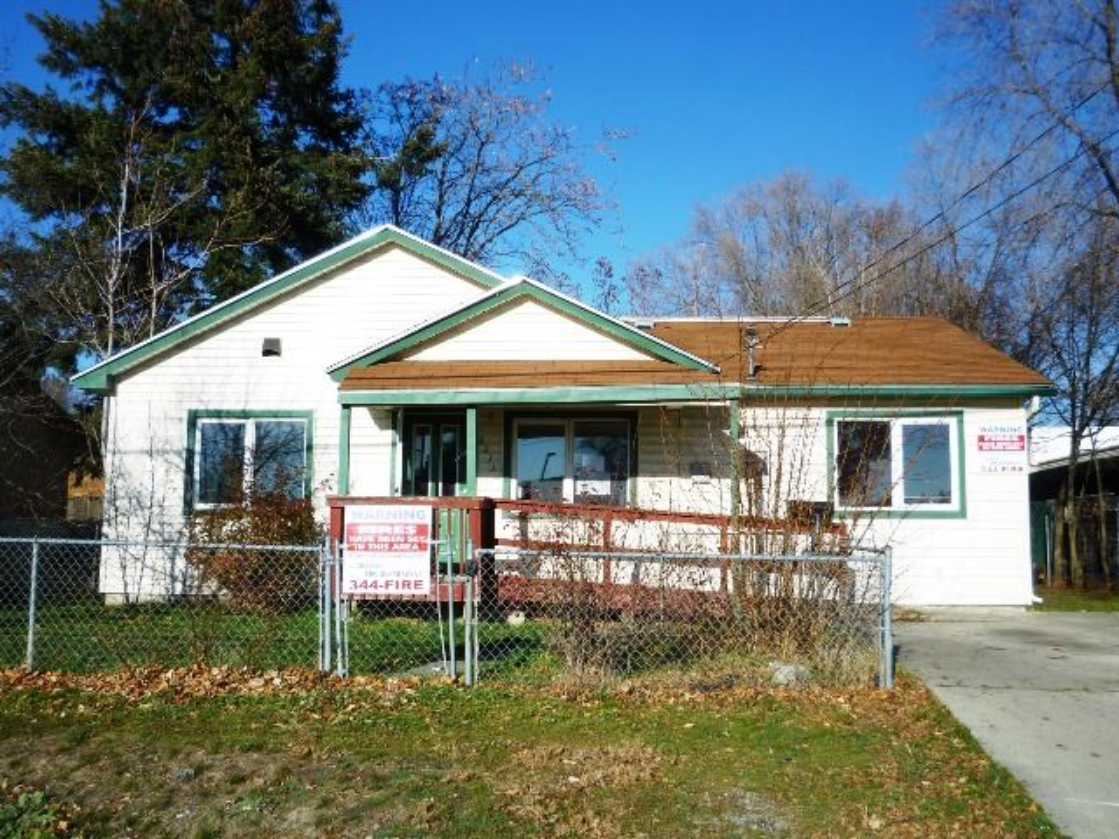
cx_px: 560
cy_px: 420
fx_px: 937
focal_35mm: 29
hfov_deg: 61.7
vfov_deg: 48.2
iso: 80
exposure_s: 1/640
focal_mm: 5.2
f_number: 4.5
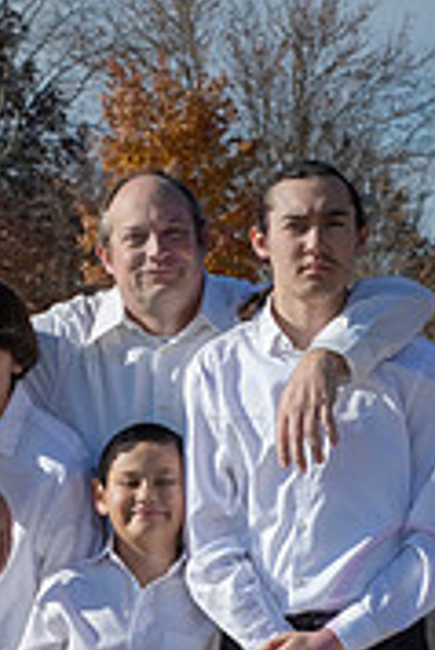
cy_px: 577
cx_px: 230
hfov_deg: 6.8
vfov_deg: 10.1
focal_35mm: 202
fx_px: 3654
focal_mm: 80
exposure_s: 1/800
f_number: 13
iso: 400
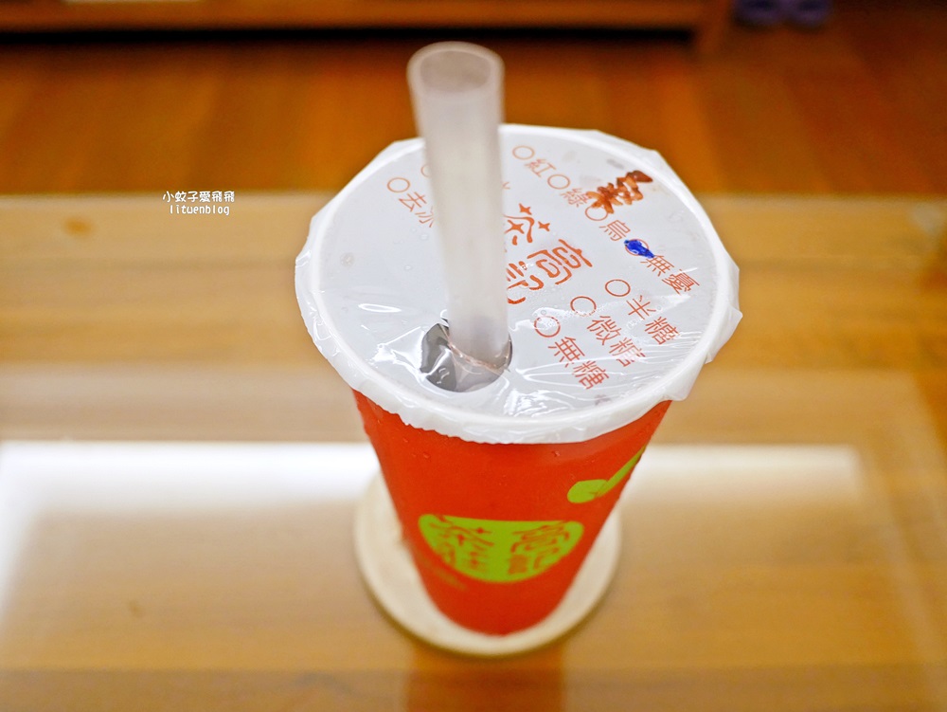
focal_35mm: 28
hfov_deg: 63.4
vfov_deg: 49.8
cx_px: 474
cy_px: 356
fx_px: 766
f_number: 2.5
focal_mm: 14
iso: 800
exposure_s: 1/60
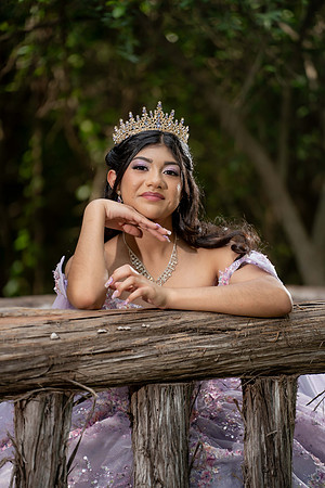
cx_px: 162
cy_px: 244
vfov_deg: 13.7
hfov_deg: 9.1
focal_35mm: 150
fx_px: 2031
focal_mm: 150
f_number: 2.8
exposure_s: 1/640
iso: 200
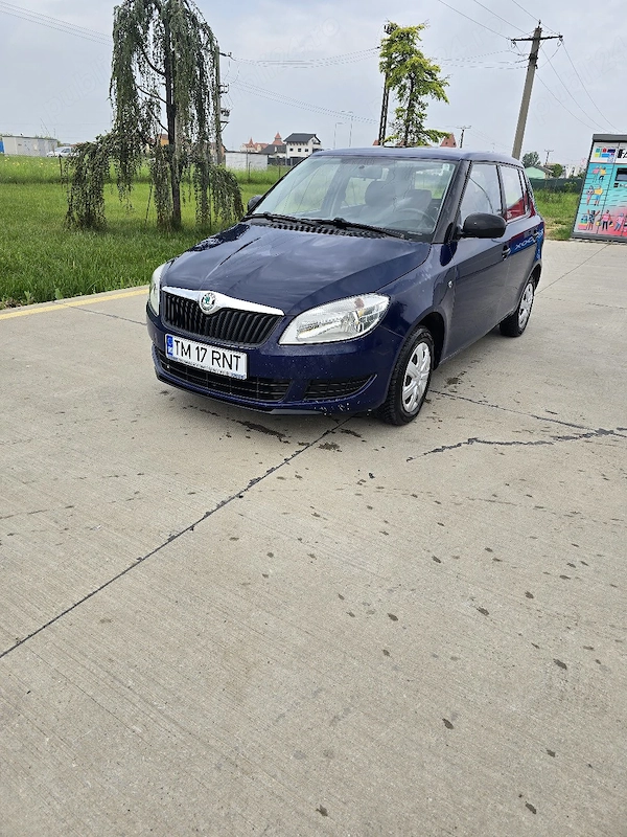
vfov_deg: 73.9
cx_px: 314
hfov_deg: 58.9
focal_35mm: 23
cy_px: 418
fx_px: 555
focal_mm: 6.3
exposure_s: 1/182
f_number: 1.7
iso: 12
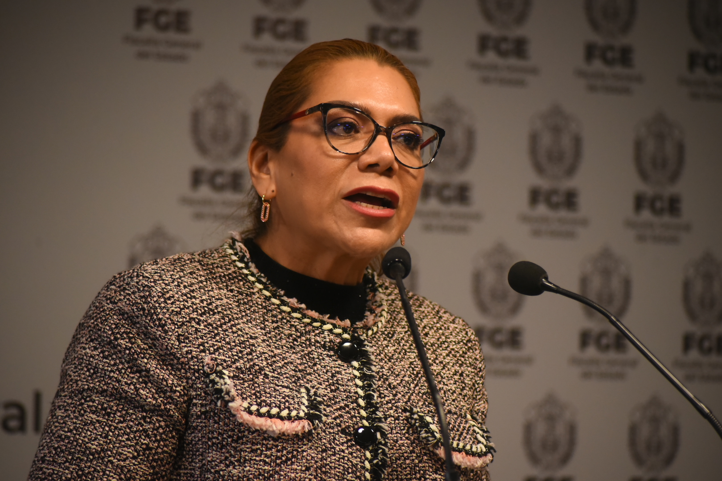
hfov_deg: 10.8
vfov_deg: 7.2
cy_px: 240
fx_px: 3810
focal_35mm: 190
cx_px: 361
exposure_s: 1/320
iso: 4000
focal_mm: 190
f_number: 4.8
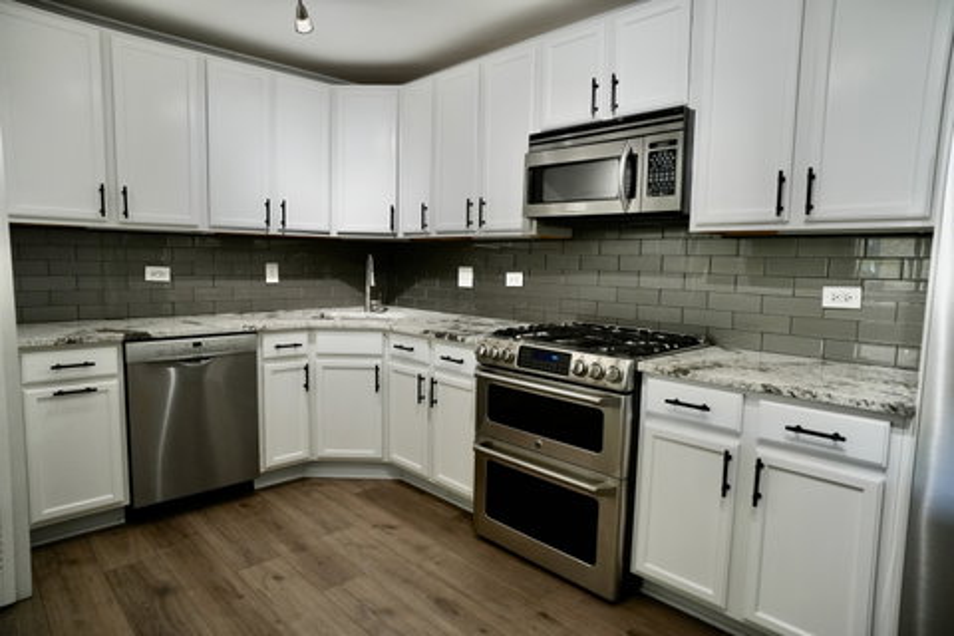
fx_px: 530
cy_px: 318
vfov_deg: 61.9
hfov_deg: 84.0
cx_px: 477
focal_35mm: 20
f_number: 4
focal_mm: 20
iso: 1600
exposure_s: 1/160
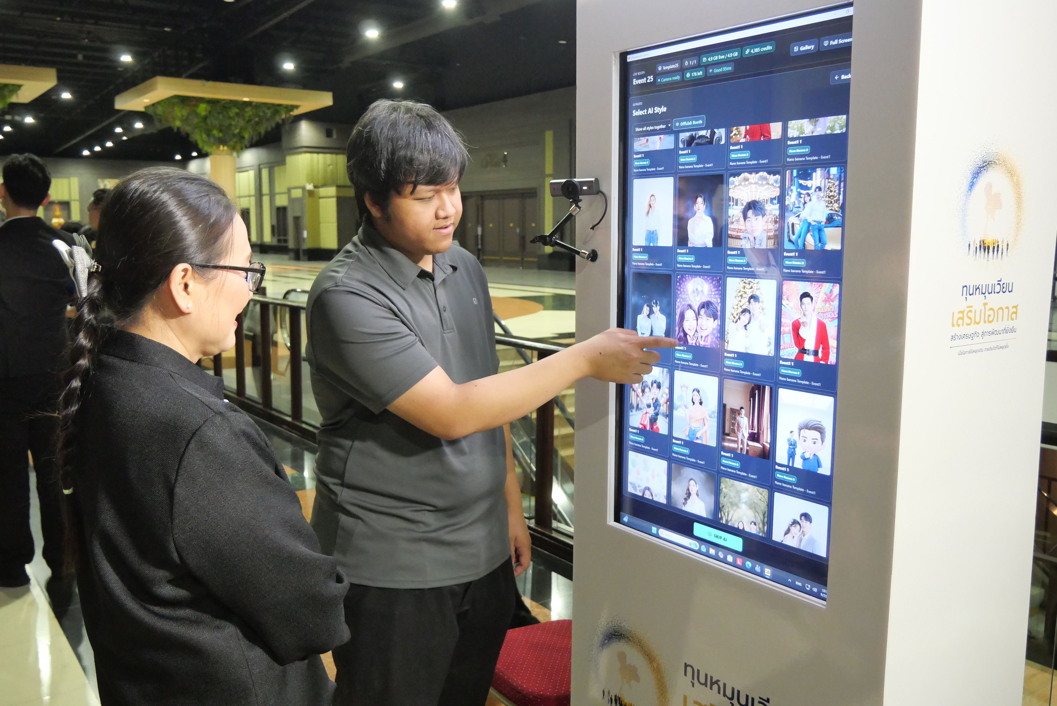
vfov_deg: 42.4
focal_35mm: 31
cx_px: 528
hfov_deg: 60.3
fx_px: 911
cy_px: 353
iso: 3200
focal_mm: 15
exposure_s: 1/125
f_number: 3.7
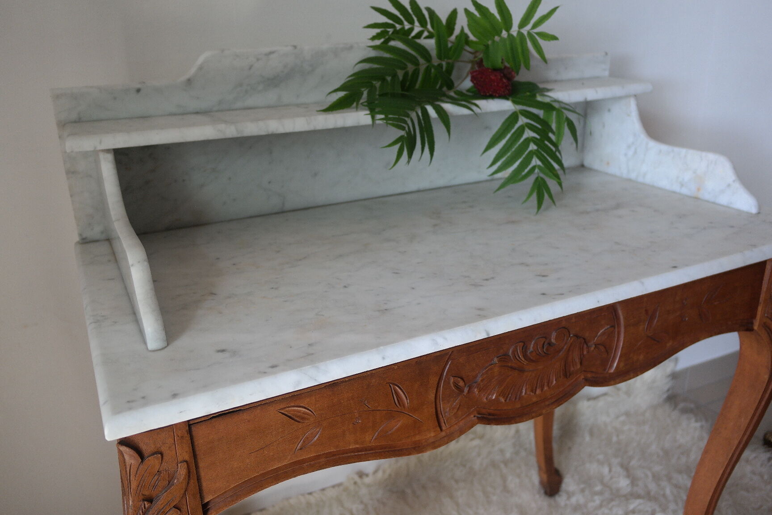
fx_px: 643
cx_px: 386
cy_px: 258
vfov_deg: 43.6
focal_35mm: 30
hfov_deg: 61.9
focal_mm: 20
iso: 200
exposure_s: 1/40
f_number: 3.5
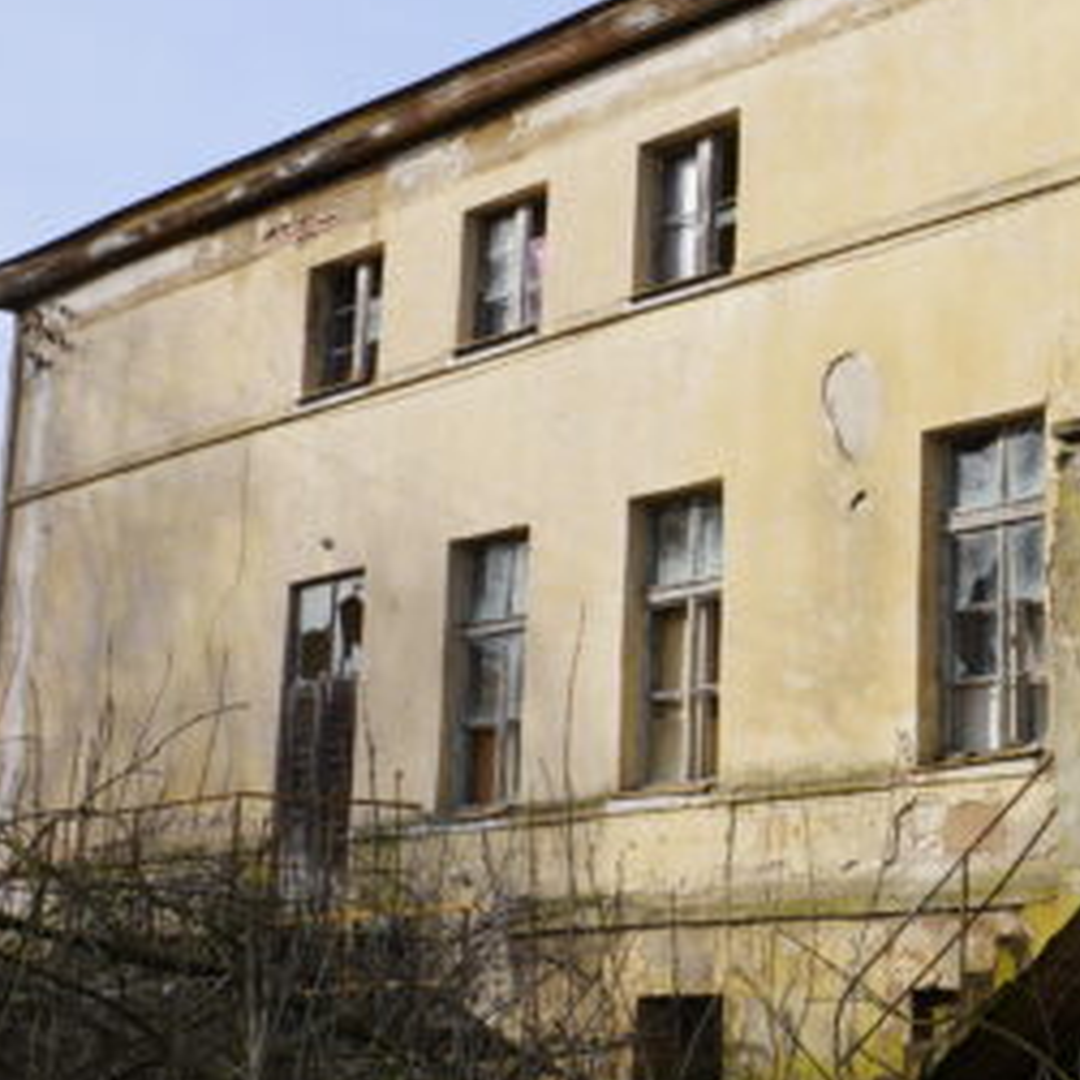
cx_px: 1265
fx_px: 2753
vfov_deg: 22.1
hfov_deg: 20.8
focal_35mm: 78
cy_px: 379
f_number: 9
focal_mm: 20
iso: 100
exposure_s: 1/125
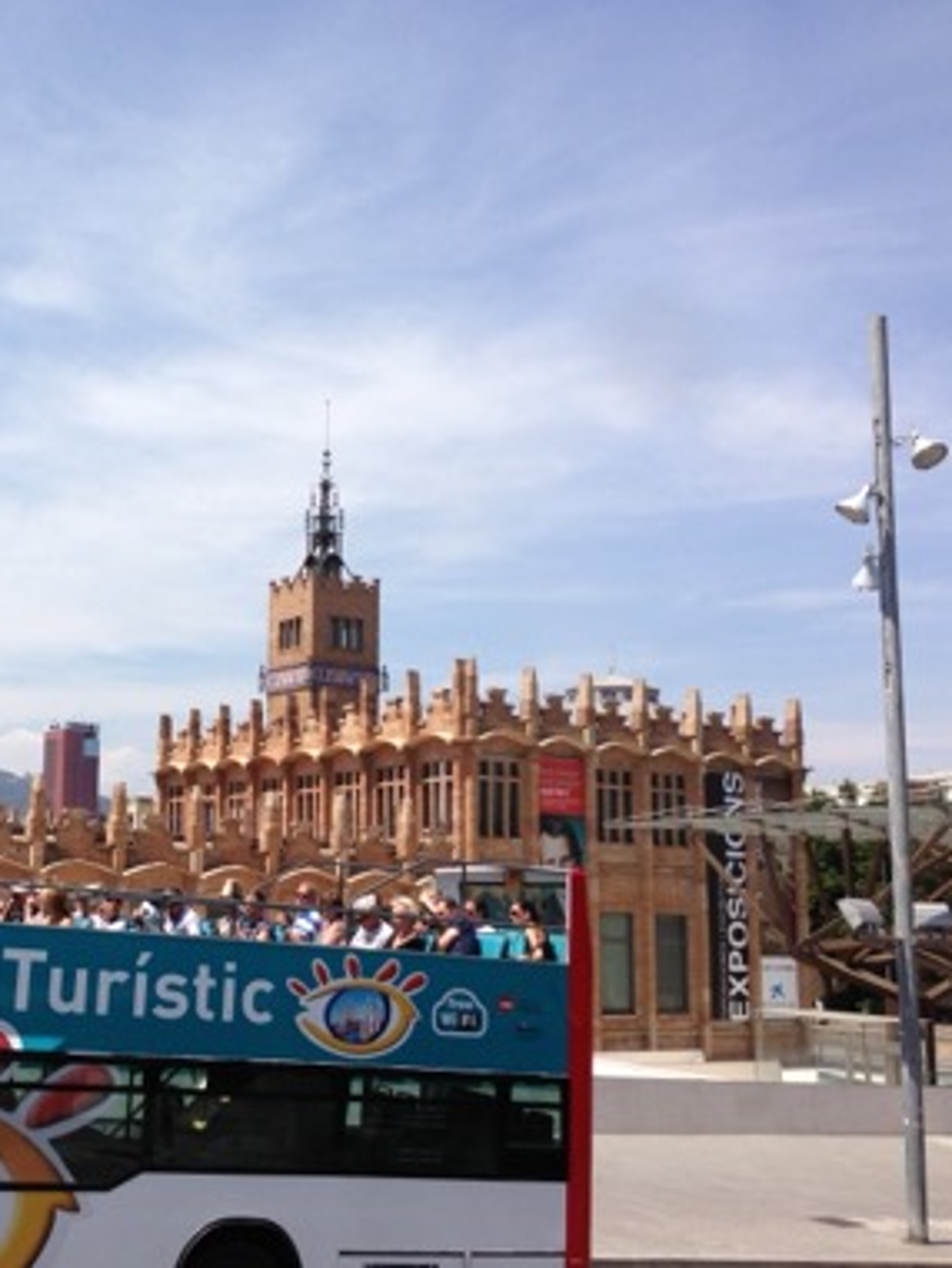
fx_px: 1649
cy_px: 642
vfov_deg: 42.1
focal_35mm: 45
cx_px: 193
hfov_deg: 31.4
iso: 50
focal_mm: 4.13
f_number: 2.4
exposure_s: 1/1869
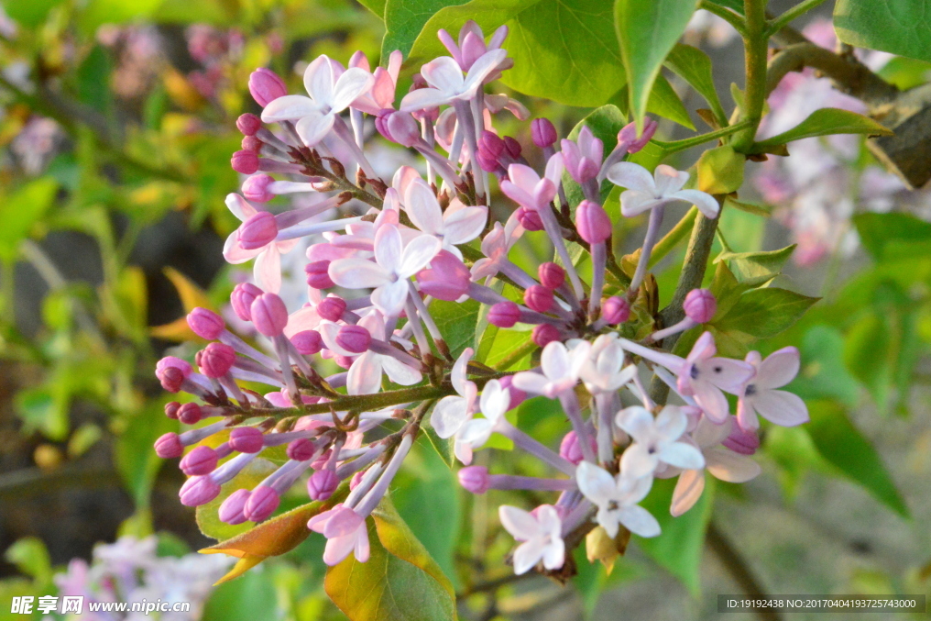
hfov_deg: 14.3
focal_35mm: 144
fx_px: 3710
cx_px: 466
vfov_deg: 9.6
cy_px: 310
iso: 6400
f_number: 25
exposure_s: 1/250
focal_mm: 95
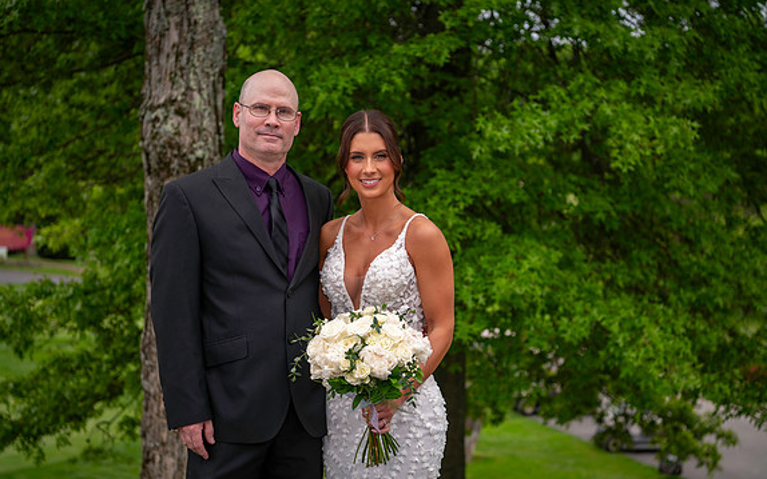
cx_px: 385
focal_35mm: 72
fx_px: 1505
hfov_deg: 28.6
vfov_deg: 18.1
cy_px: 243
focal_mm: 70
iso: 200
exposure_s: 1/800
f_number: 4
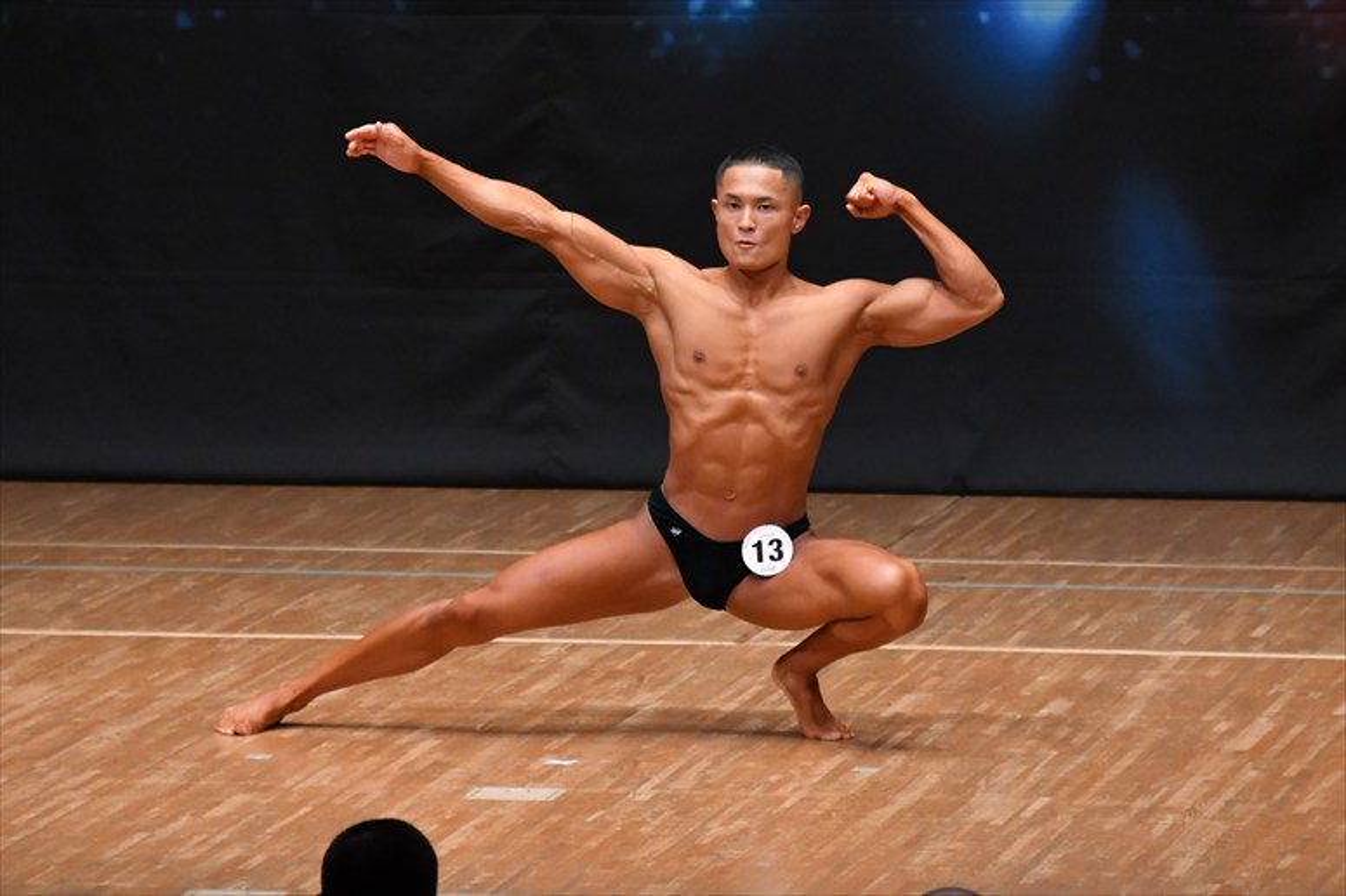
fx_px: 11772
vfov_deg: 4.4
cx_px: 673
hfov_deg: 6.5
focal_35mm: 315
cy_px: 448
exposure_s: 1/400
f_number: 5.6
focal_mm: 210
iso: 5000
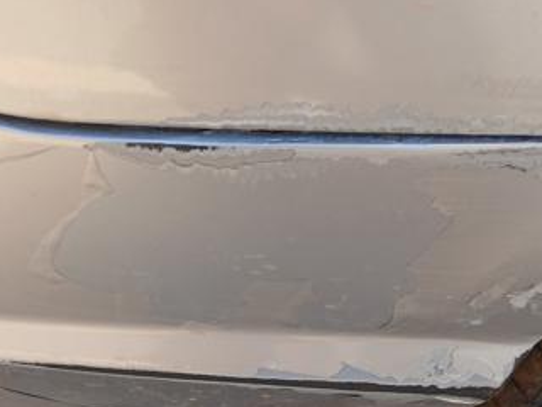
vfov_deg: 28.0
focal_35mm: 52
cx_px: 244
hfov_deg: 36.8
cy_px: 210
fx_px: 814
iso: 20
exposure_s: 1/120
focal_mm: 3.98
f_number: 1.8
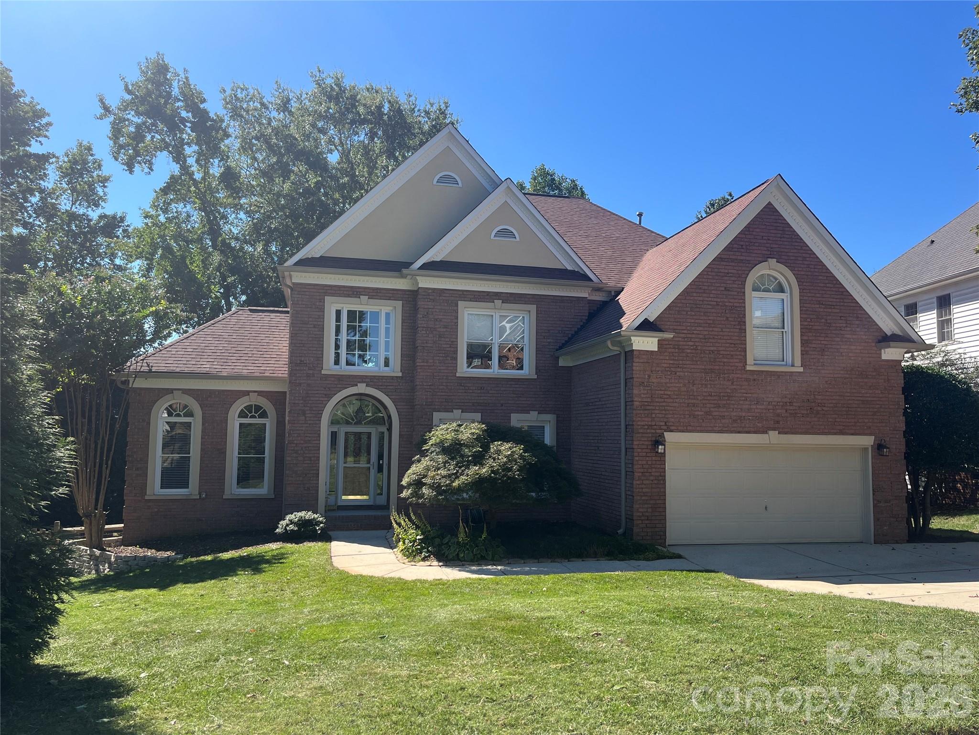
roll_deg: -0.1
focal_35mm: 26
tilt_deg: +4.4
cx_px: 490
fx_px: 735
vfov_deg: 53.1
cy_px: 368
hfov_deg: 67.3
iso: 50
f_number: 1.6
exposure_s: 1/1923
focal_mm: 5.1
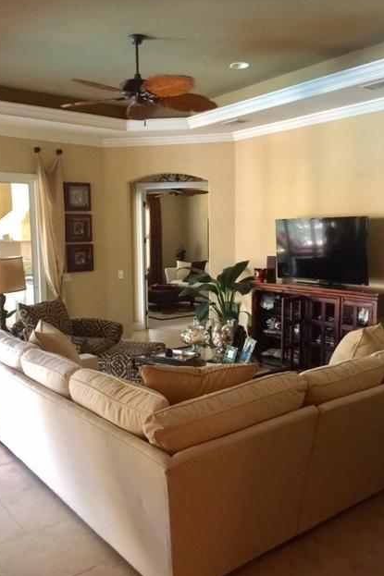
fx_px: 496
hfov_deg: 42.3
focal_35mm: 31
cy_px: 285
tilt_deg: -4.8
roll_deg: +1.3
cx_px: 179
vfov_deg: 60.3
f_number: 2.2
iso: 125
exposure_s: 1/15
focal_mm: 4.15
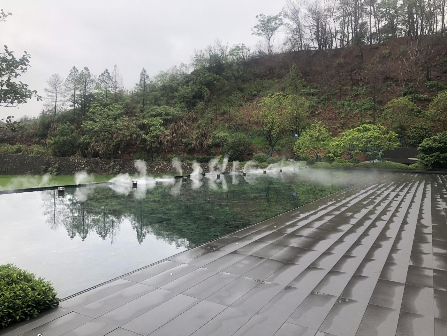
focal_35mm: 28
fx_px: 362
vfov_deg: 49.7
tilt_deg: -4.2
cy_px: 168
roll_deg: -2.0
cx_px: 224
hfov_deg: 63.4
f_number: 1.8
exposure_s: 1/358
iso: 20
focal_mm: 3.99
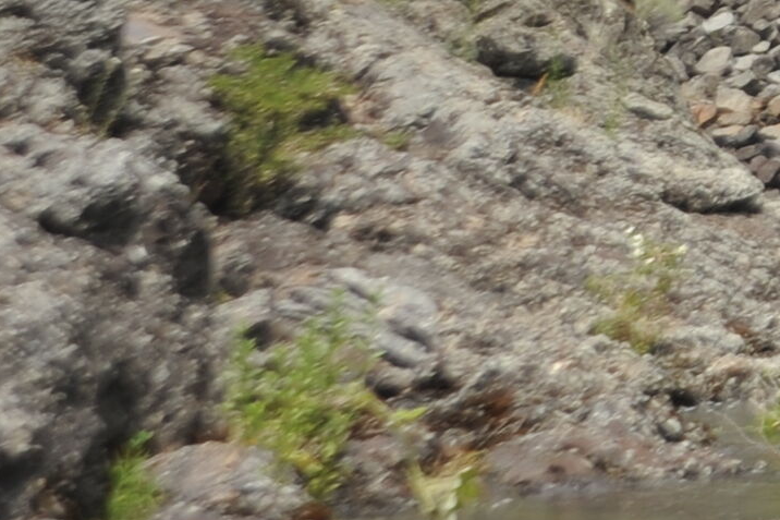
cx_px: 2227
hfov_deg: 8.5
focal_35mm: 208
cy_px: -689
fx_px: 4505
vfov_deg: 6.3
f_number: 5.6
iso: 200
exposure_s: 1/640
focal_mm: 35
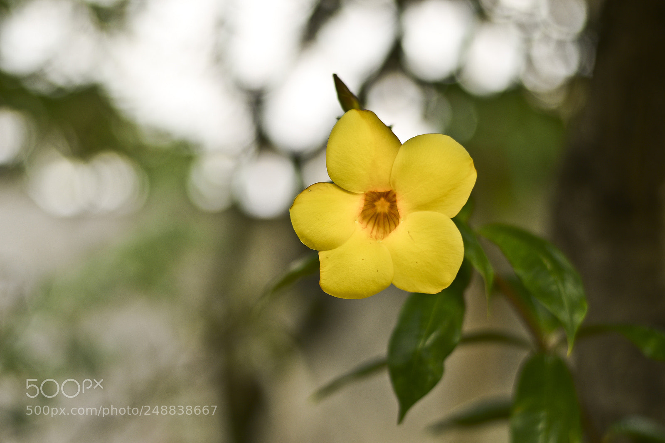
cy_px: 222
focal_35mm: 75
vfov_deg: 18.2
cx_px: 332
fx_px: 1385
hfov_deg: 27.0
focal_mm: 50
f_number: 1.8
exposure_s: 1/1600
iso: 100
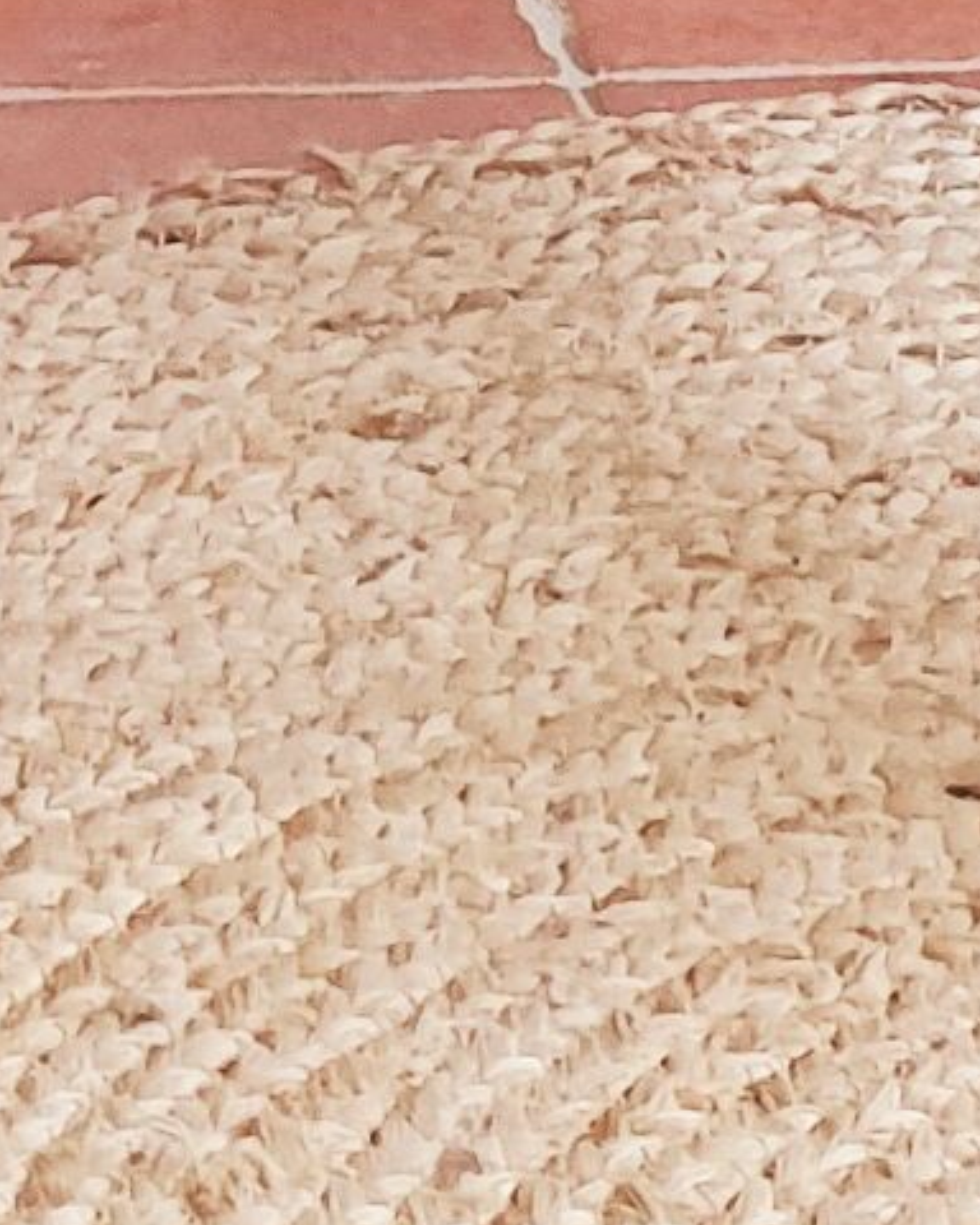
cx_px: -207
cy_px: -2973
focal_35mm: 213
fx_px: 7722
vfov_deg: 7.5
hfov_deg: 7.2
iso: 160
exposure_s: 1/50
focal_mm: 4.3
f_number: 2.4
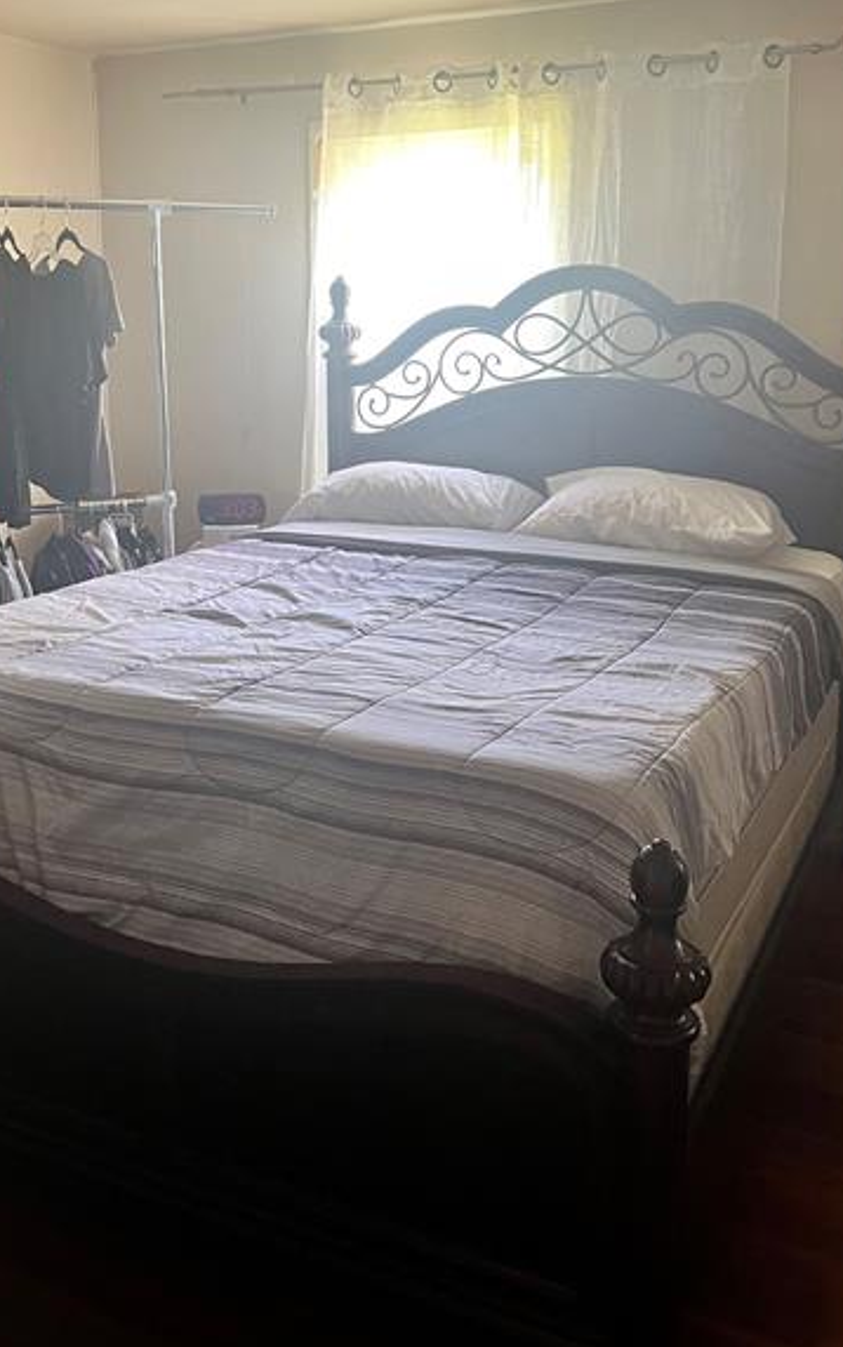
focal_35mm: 37
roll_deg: +1.3
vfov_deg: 52.4
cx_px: 351
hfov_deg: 34.4
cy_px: 544
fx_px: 1359
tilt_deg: -9.1
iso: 250
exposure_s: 1/60
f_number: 1.5
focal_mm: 5.7
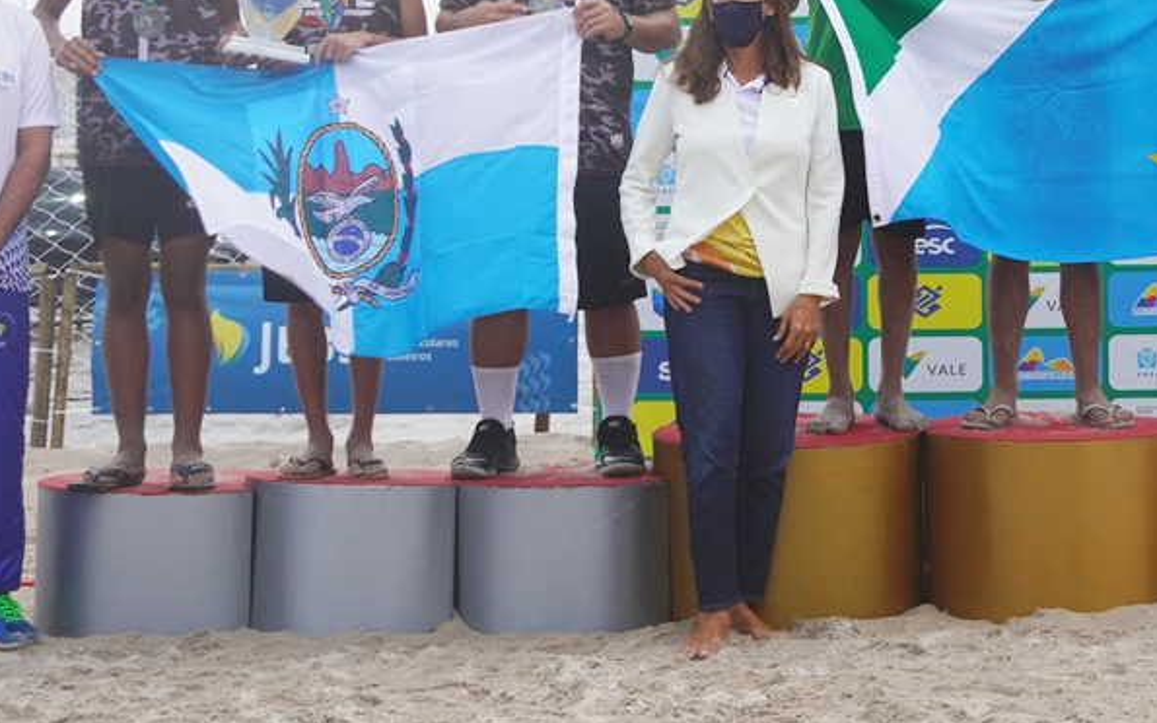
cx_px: 935
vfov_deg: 16.7
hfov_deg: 26.3
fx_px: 2429
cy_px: 47
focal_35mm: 77
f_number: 4.5
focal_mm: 25
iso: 200
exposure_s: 1/60
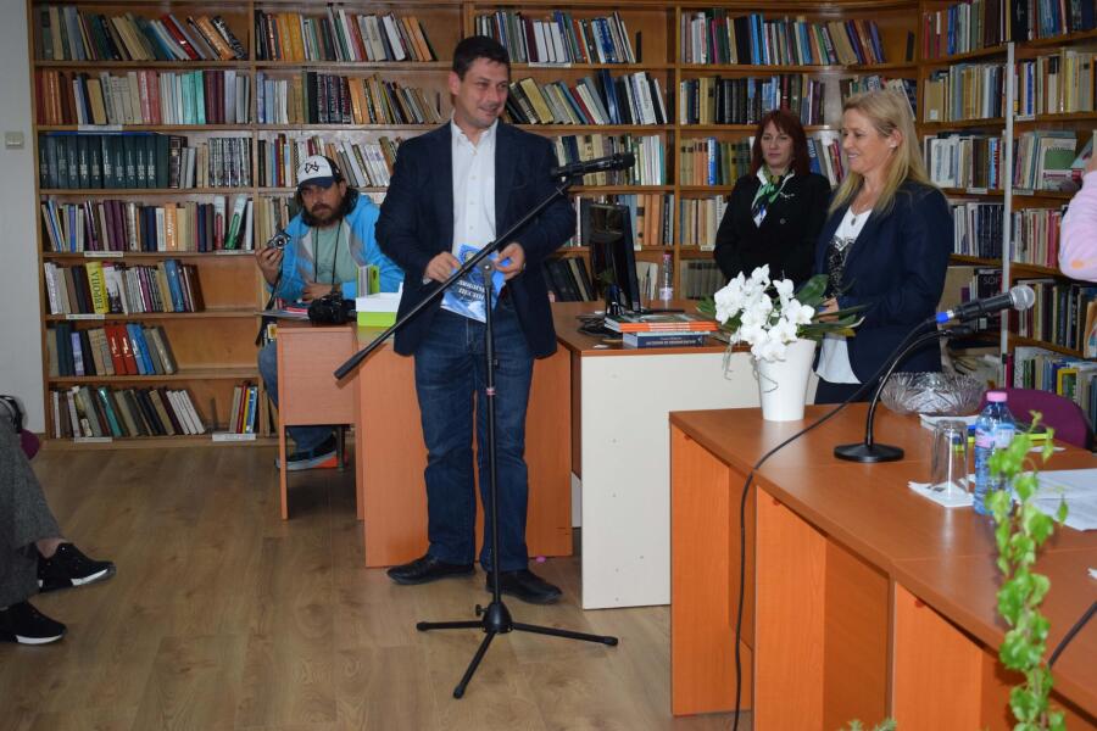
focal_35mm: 48
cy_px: 366
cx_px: 548
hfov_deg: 41.1
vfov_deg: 28.1
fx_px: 1463
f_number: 4.5
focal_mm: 32
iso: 800
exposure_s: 1/80
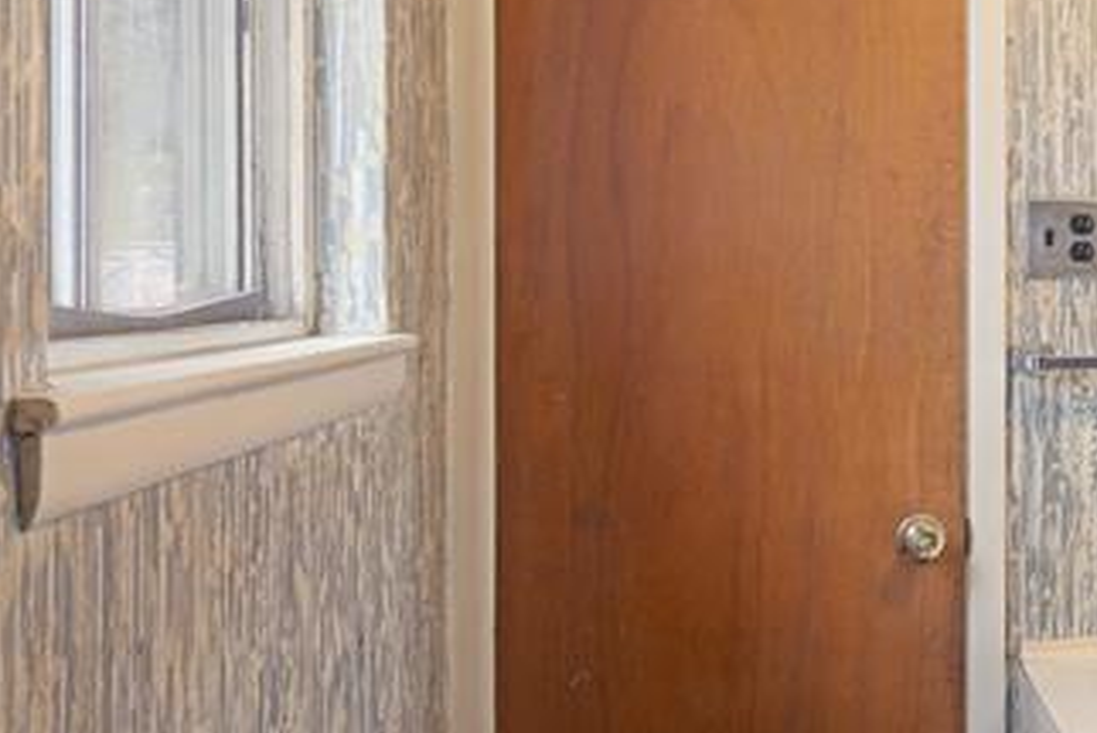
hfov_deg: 32.3
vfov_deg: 25.1
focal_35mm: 54
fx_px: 1646
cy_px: 401
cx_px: 1220
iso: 320
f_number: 9
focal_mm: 17
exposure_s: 1/2
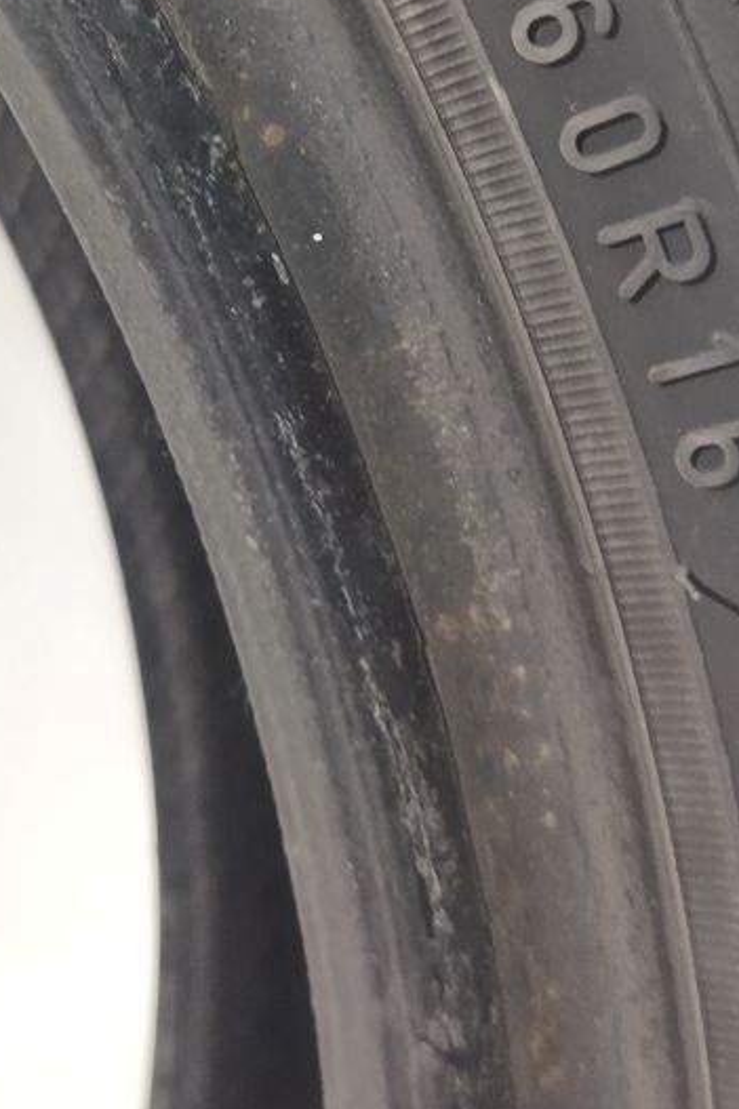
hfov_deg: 21.2
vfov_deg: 30.6
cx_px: 291
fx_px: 1972
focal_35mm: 64
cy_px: 206
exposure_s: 1/25
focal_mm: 4.71
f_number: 1.79
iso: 428
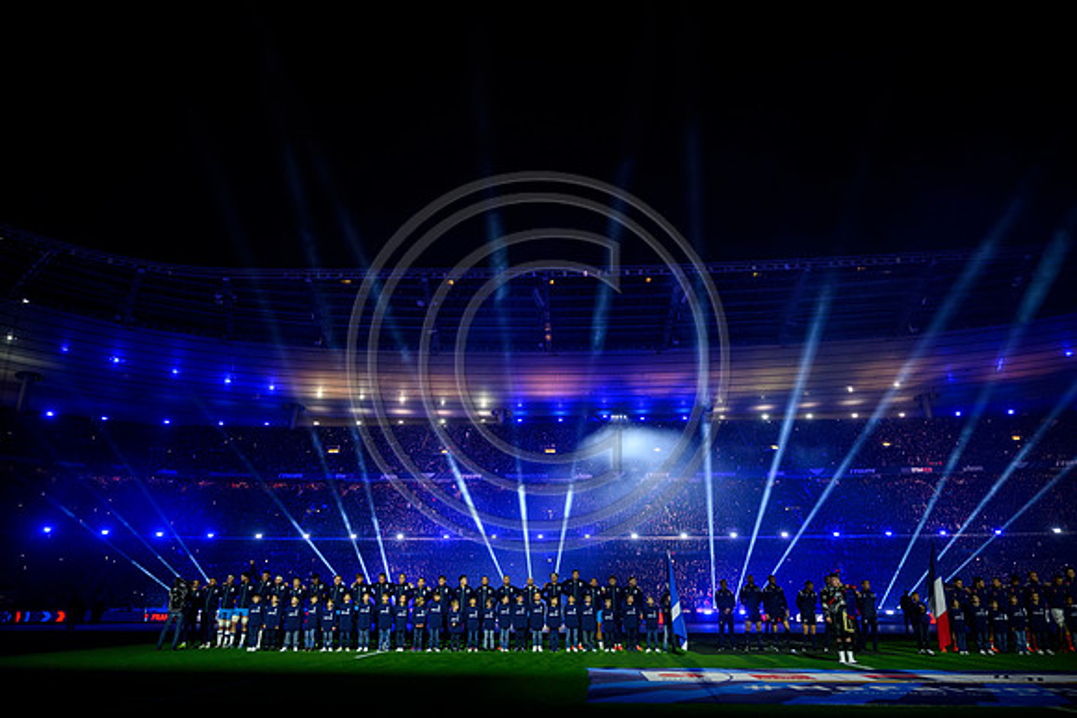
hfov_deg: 73.7
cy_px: 359
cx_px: 538
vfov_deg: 53.2
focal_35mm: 24
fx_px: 718
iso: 1600
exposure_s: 1/400
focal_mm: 24
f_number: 2.8
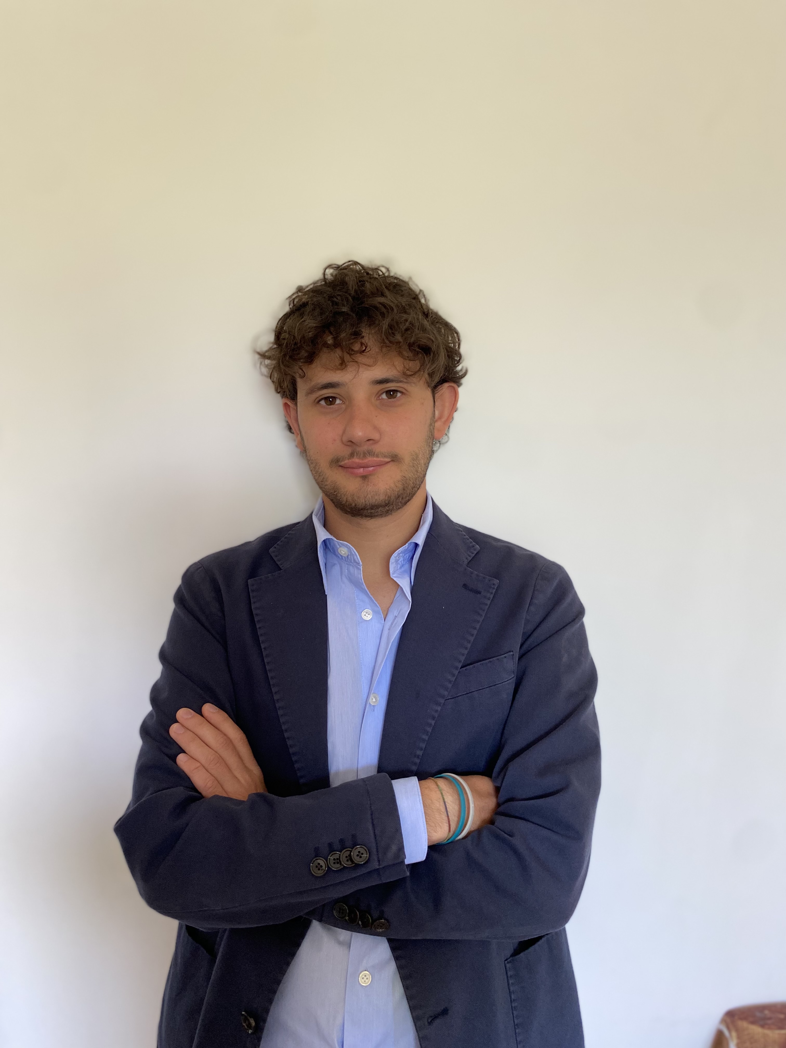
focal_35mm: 26
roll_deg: -0.5
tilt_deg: -4.3
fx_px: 787
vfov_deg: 67.3
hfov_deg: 53.1
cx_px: 393
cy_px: 524
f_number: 1.8
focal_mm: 4.25
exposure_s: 1/60
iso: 125
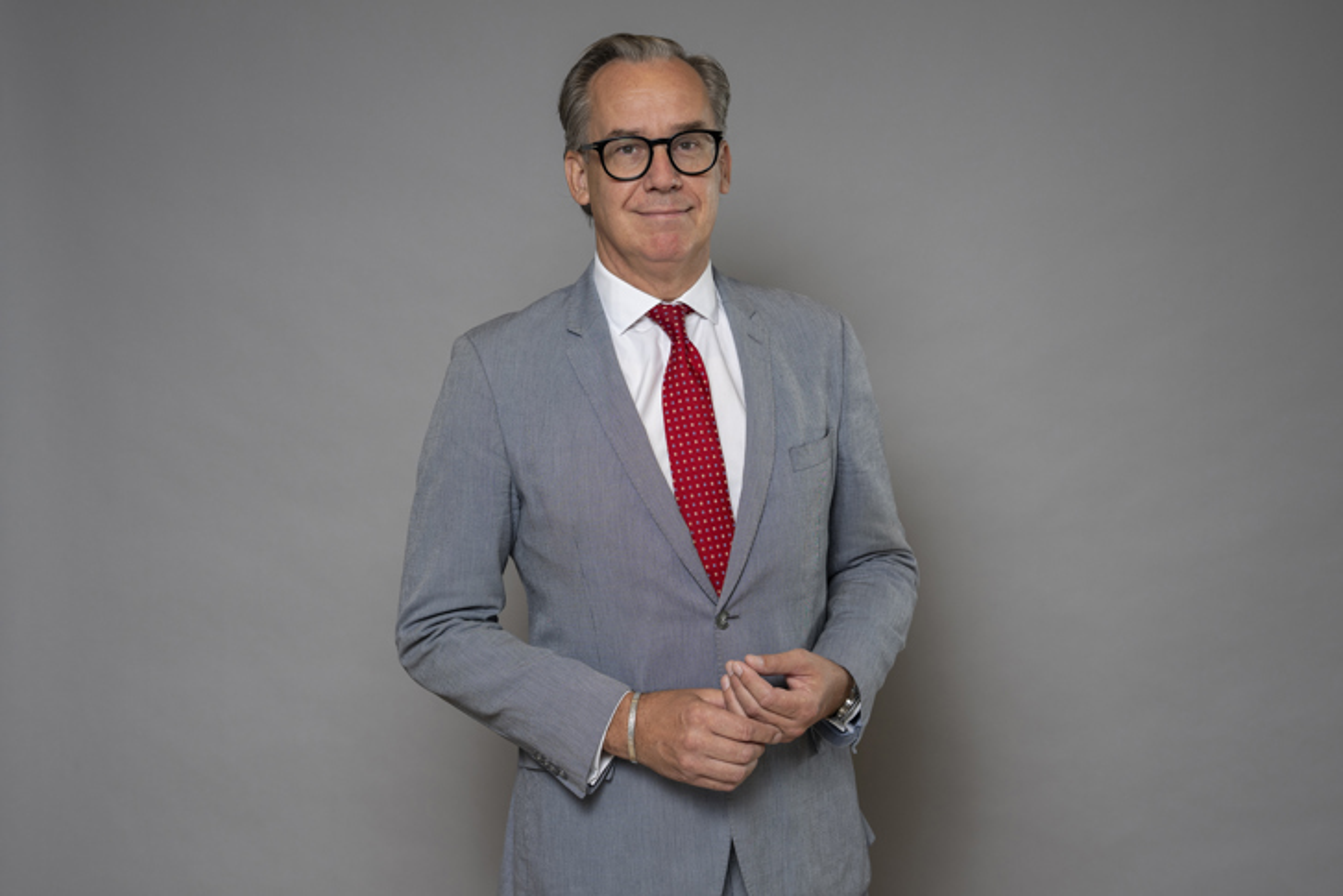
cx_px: 672
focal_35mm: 50
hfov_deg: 39.6
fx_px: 1866
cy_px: 448
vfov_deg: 27.0
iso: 160
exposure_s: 1/200
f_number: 4
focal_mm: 50
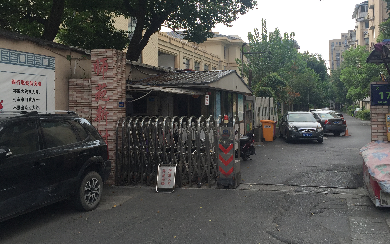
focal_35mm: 36
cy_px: 98
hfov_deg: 53.8
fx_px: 383
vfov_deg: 35.2
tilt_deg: +2.3
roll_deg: -0.8
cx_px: 226
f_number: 2.2
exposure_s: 1/719
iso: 32
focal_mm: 4.15
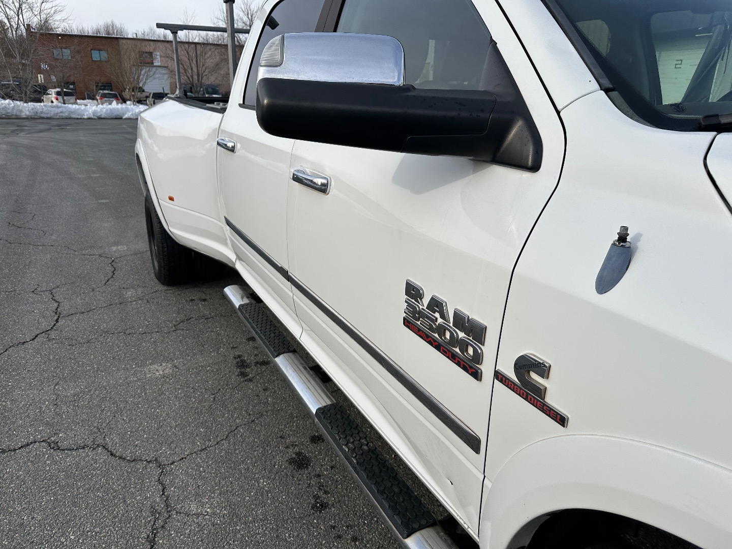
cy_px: 274
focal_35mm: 24
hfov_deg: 71.6
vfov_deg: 56.8
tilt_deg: -12.3
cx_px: 366
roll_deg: -1.9
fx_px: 508
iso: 80
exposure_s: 1/5000
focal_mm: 6.86
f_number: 1.78
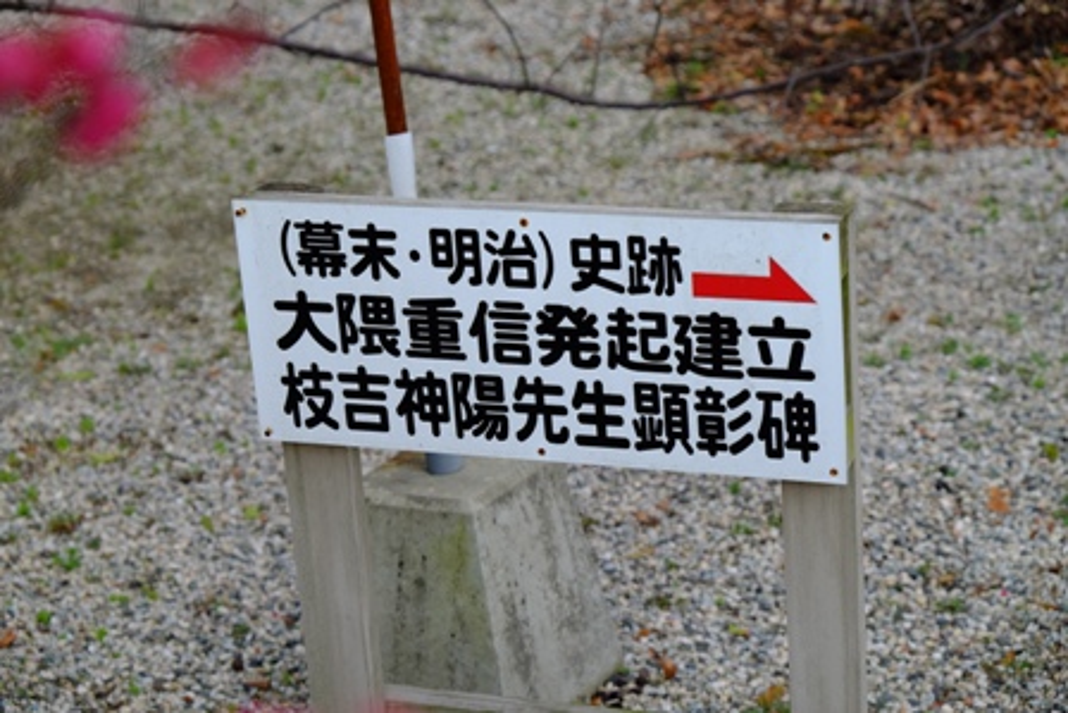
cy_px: 356
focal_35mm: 83
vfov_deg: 16.5
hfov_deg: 24.5
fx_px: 2463
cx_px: 534
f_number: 5
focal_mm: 55
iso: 400
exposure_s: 1/160
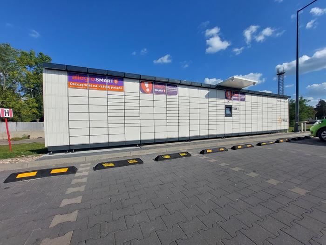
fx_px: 122
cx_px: 163
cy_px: 122
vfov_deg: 89.9
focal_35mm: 13
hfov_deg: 106.2
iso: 50
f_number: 2.2
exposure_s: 1/3974
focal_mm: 1.74
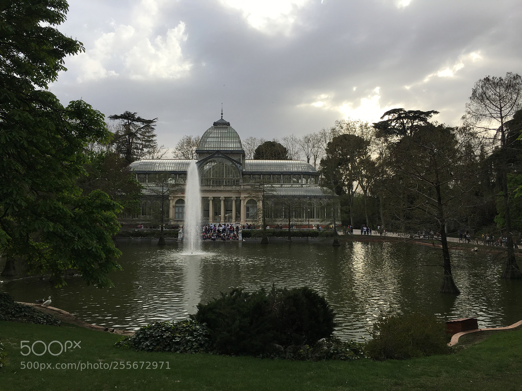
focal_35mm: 29
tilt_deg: +2.3
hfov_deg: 61.7
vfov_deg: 48.2
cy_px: 196
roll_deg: +0.0
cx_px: 261
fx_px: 437
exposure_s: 1/938
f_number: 2.2
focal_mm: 4.15
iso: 25
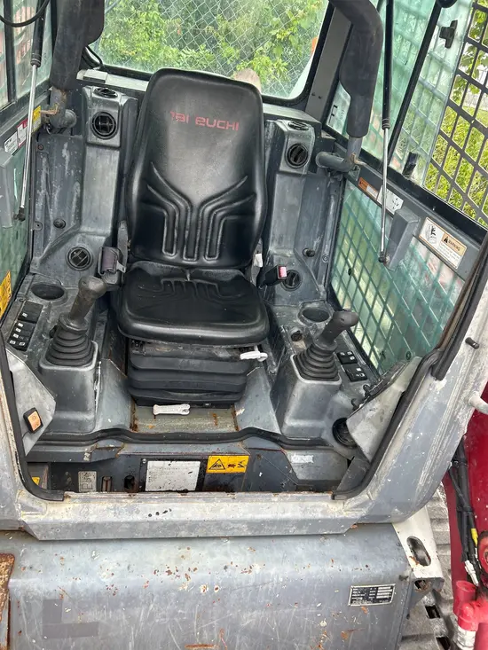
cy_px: 325
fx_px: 489
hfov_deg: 53.1
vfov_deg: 67.3
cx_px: 244
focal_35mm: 26
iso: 50
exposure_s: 1/362
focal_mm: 5.7
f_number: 1.5
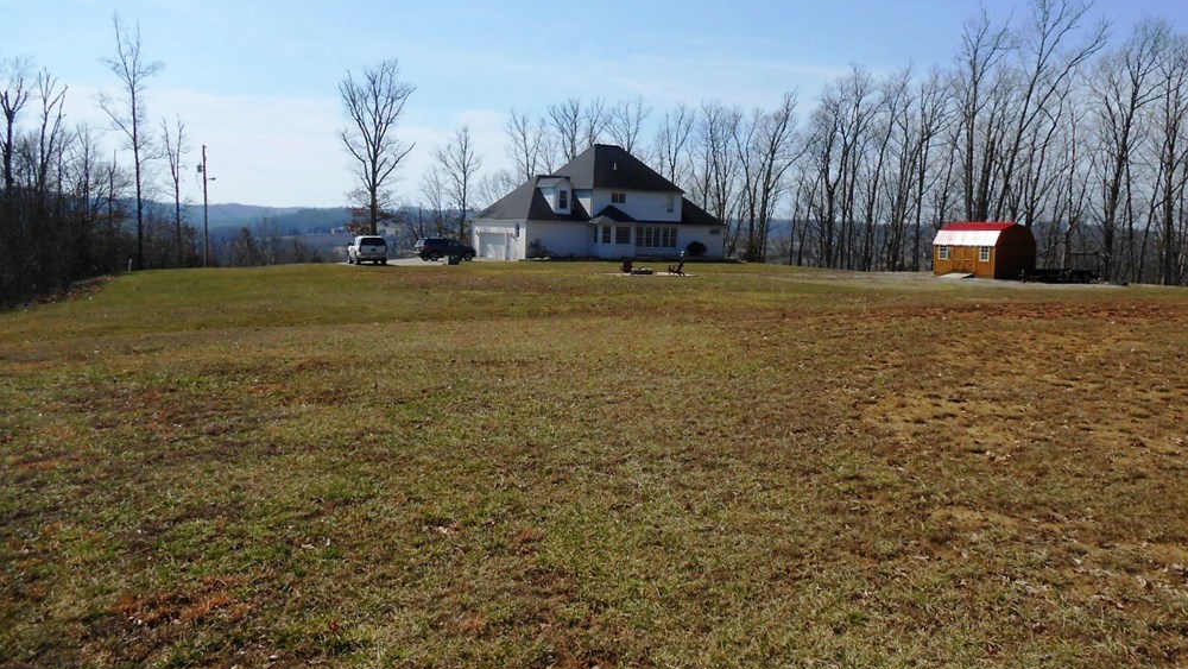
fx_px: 914
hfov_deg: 66.1
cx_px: 589
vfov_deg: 40.1
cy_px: 274
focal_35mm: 29
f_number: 3.5
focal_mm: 4.6
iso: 80
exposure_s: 1/1250
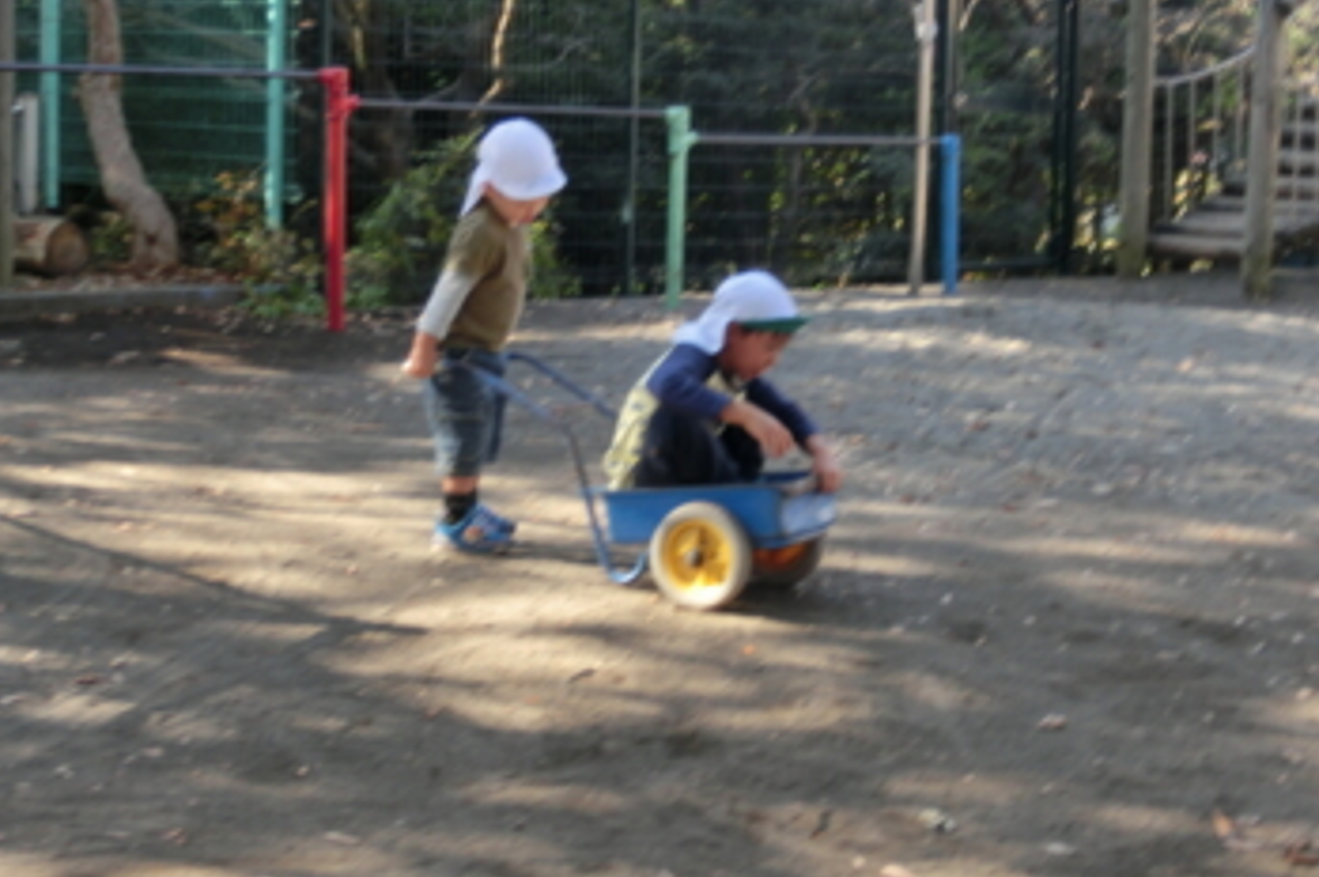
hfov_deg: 29.7
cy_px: 401
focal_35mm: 68
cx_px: 639
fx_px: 2489
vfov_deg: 20.0
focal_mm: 10.11
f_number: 4.5
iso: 100
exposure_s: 1/125
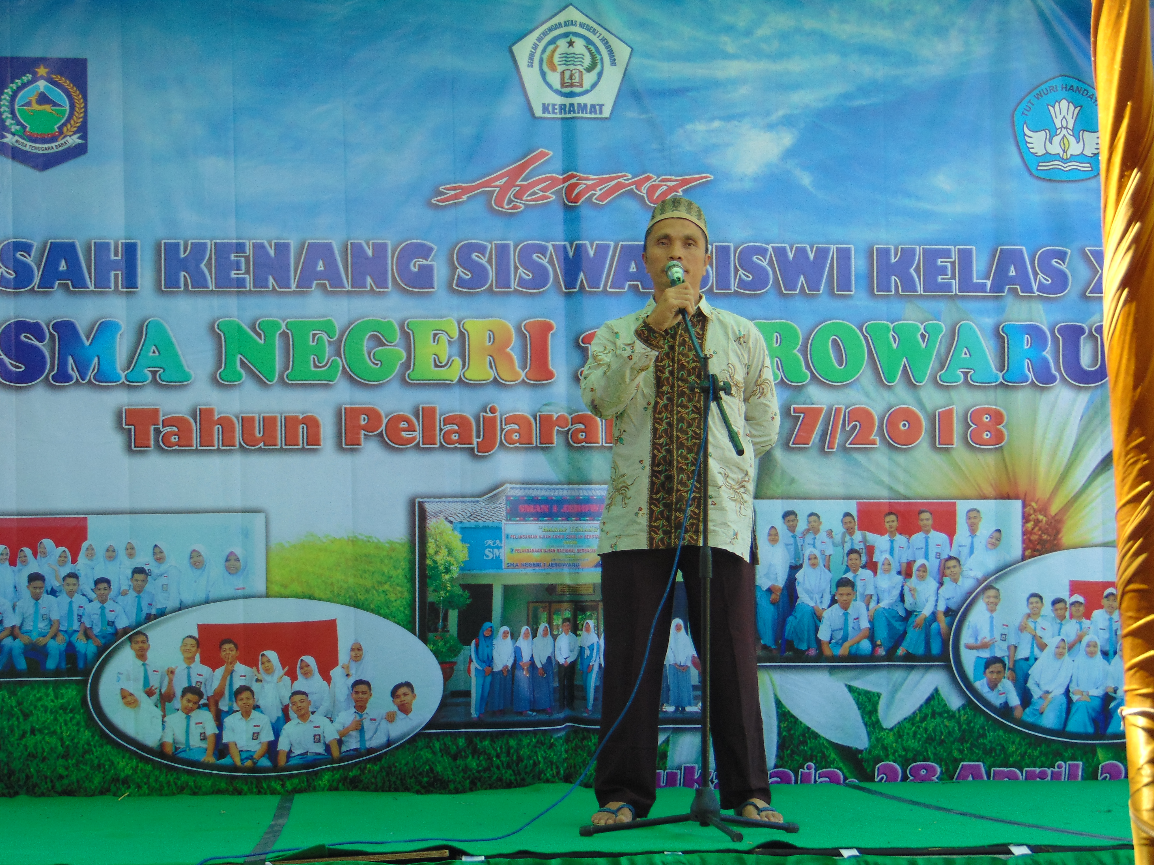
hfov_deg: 27.4
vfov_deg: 20.7
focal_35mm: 71
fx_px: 2367
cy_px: 432
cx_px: 577
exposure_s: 1/100
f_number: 3.7
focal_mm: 12.8
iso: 80
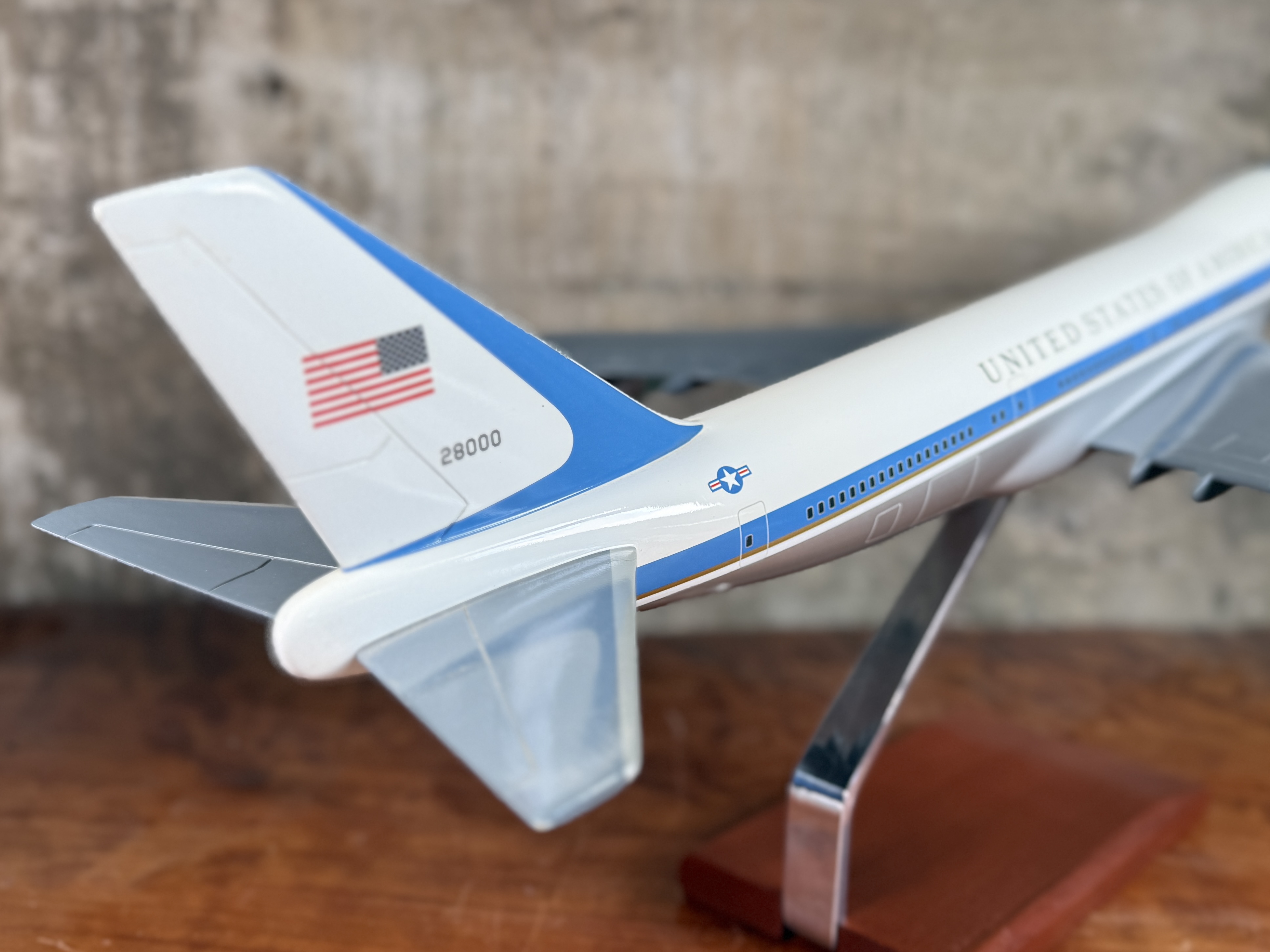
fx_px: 880
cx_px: 635
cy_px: 476
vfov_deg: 56.8
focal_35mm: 24
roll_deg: -0.9
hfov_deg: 71.6
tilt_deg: -12.8
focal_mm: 6.76
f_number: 1.78
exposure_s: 1/199
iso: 64
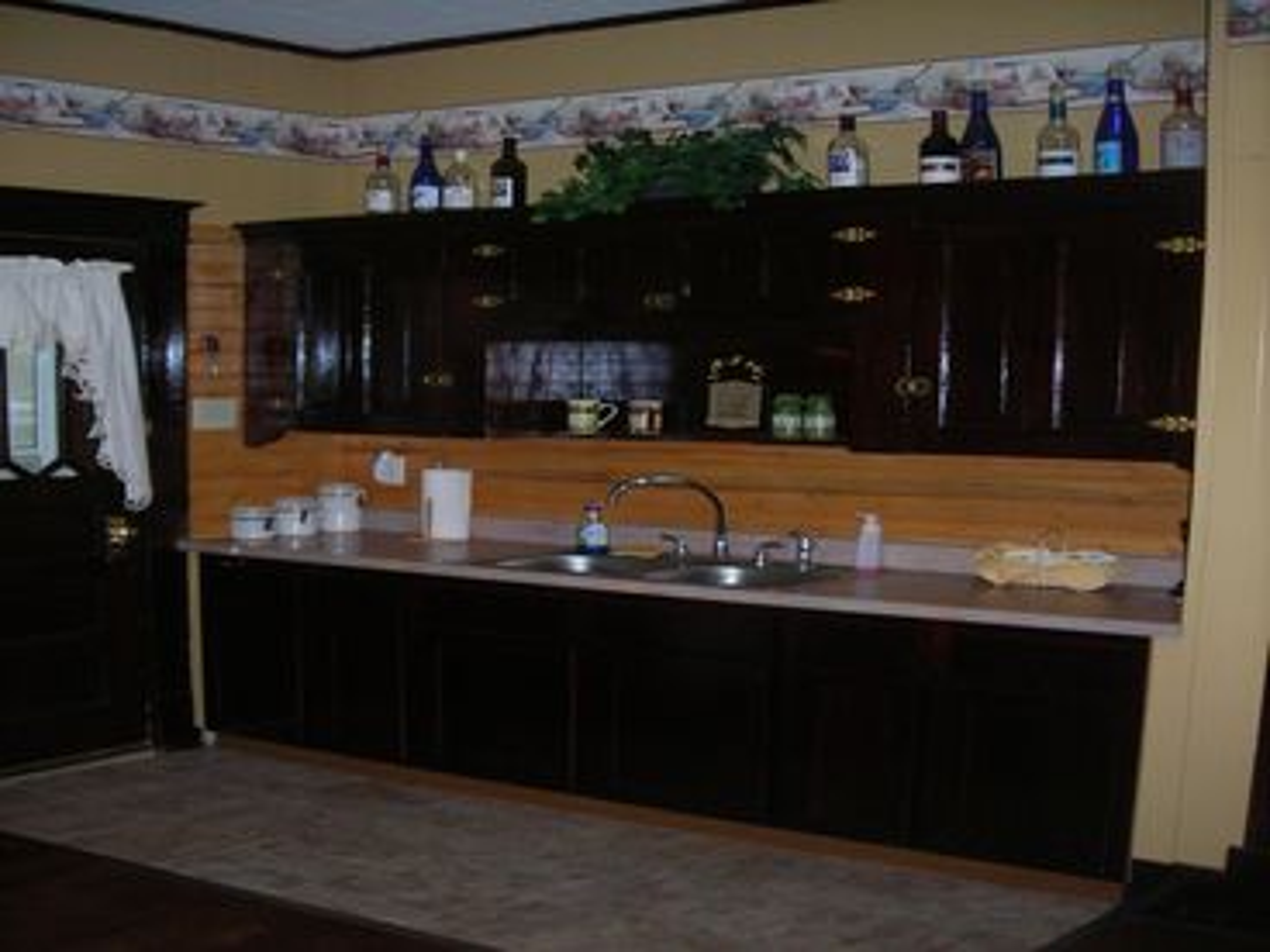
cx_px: 635
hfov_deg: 49.0
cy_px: 476
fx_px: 1394
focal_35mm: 38
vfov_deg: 37.7
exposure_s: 1/60.1
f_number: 3.2
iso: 200
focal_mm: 6.3
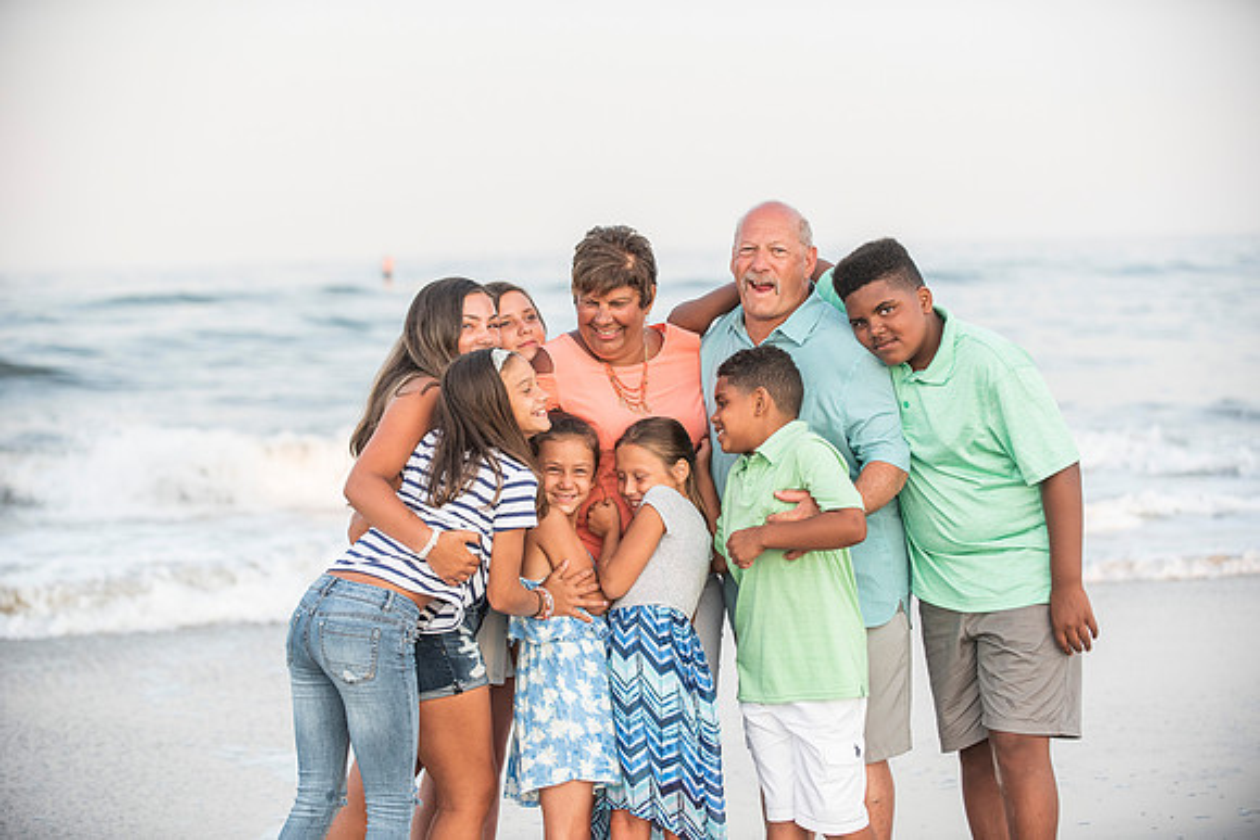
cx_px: 630
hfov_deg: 21.5
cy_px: 420
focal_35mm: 95
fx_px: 3326
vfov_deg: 14.4
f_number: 3.5
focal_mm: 95
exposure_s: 1/1600
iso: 800
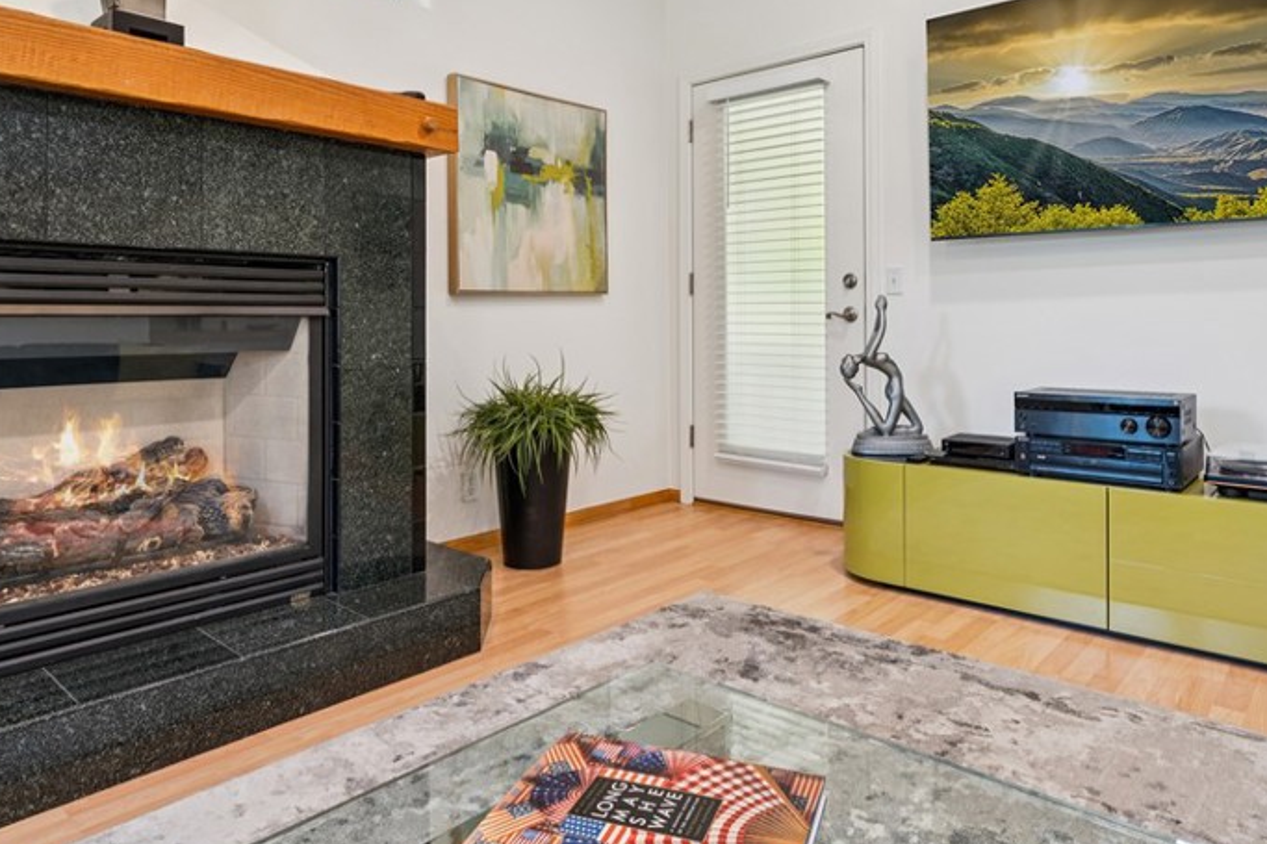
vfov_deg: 52.0
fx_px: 855
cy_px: 315
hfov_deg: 73.1
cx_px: 655
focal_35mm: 24
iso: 100
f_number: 13
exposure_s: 1/1.25
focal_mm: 16.2
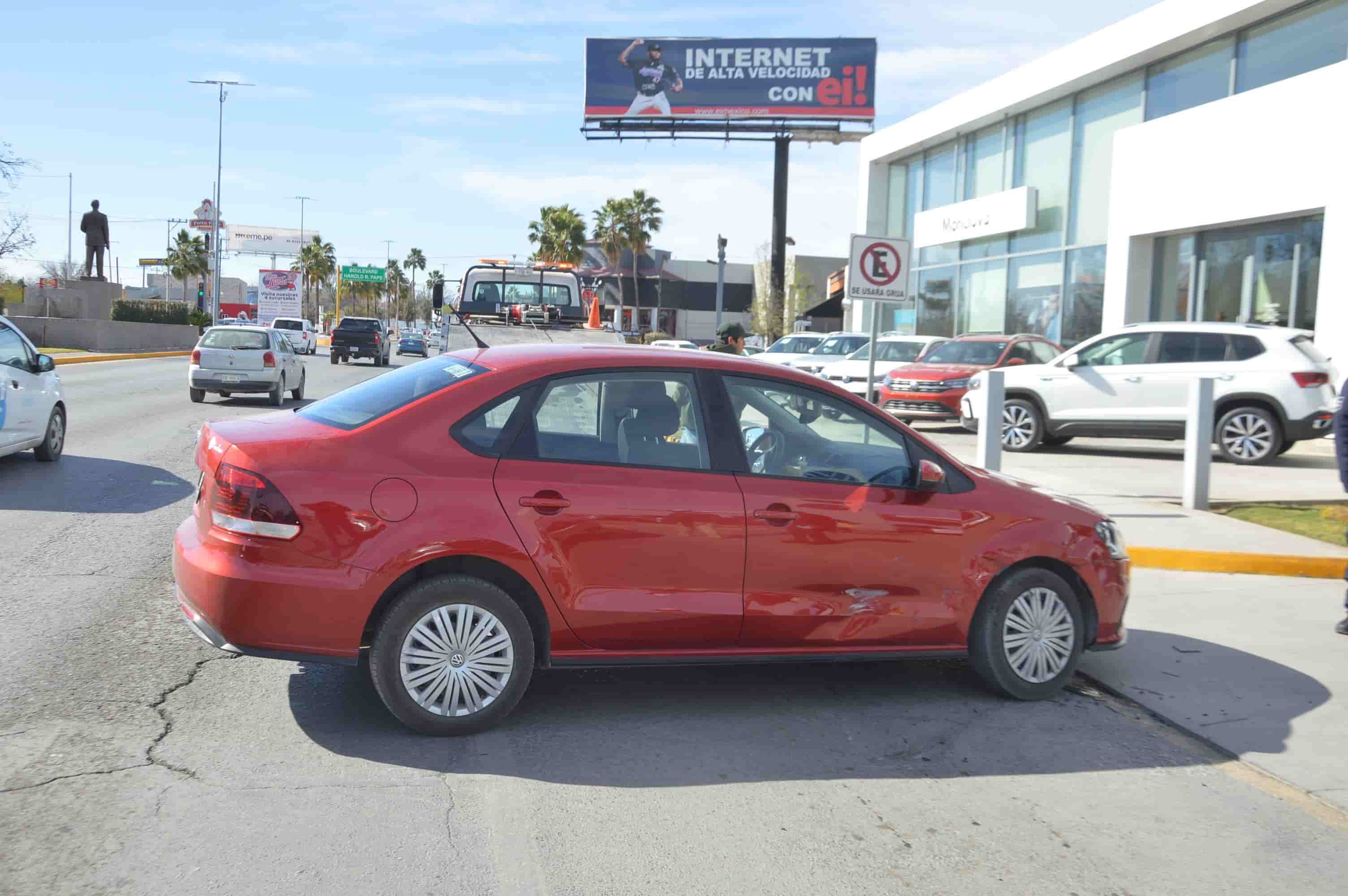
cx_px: 674
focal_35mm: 33
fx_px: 1235
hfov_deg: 57.3
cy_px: 448
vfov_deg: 39.9
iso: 100
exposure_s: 1/250
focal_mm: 22
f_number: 7.1
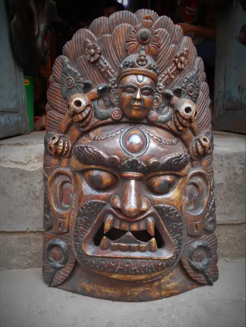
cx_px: 123
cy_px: 164
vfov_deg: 59.9
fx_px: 284
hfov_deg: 46.8
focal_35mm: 30
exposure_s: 1/30
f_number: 3.4
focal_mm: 5.1
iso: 100
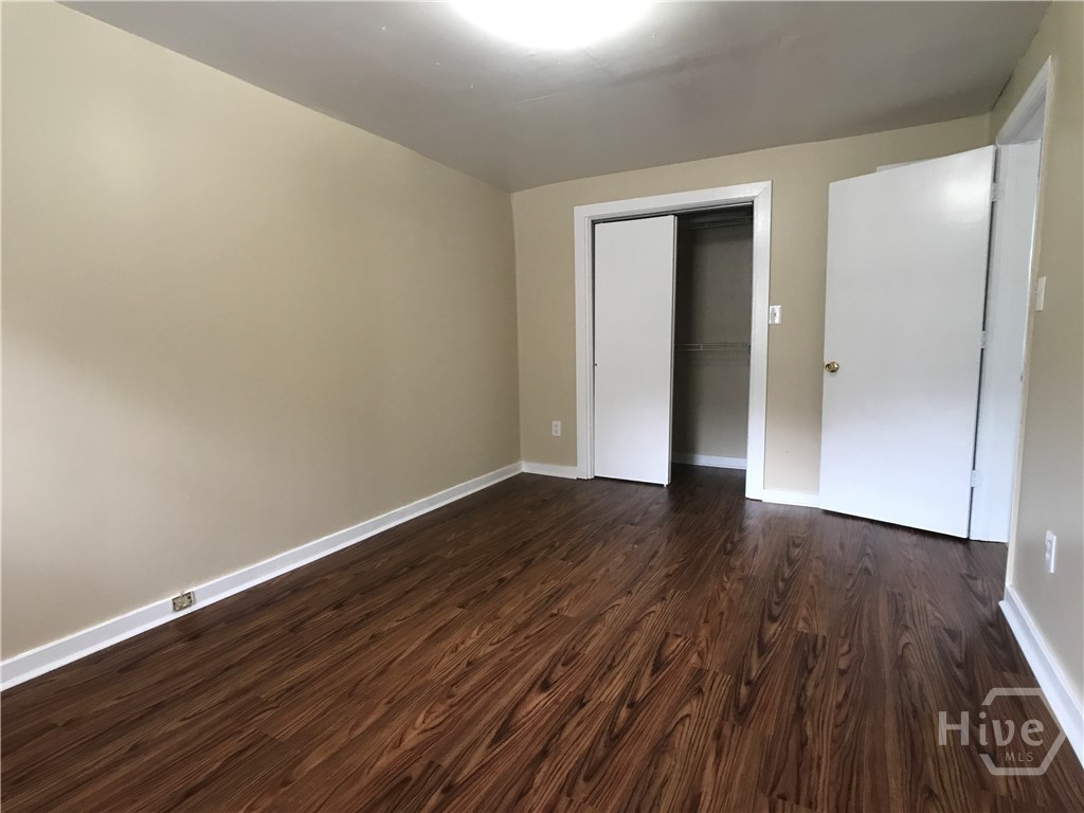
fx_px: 877
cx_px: 542
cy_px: 406
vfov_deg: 49.7
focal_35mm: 28
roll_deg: +1.6
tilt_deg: -5.1
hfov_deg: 63.4
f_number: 1.8
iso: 40
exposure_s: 1/15
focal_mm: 3.99
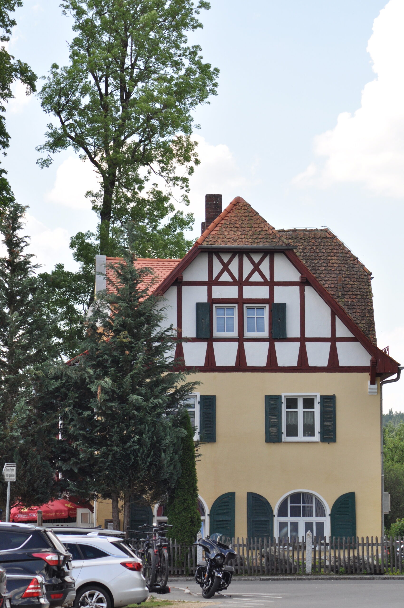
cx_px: 202
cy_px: 304
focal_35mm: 180
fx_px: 3038
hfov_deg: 7.6
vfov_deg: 11.4
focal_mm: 120
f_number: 7.1
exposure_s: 1/800
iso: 500
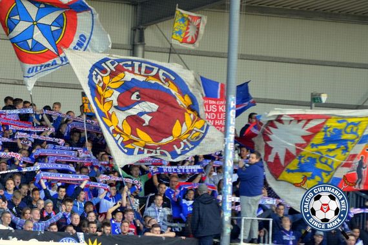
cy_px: 122
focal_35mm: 278
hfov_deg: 7.4
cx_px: 184
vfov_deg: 5.0
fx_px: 2836
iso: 800
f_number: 3.2
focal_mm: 185
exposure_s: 1/800
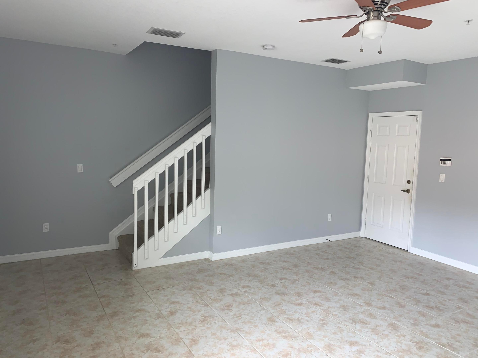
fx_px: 359
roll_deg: -1.9
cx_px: 239
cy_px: 179
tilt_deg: -7.6
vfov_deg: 53.1
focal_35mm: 26
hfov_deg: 67.3
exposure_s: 1/17
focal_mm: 4.25
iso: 40
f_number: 1.8
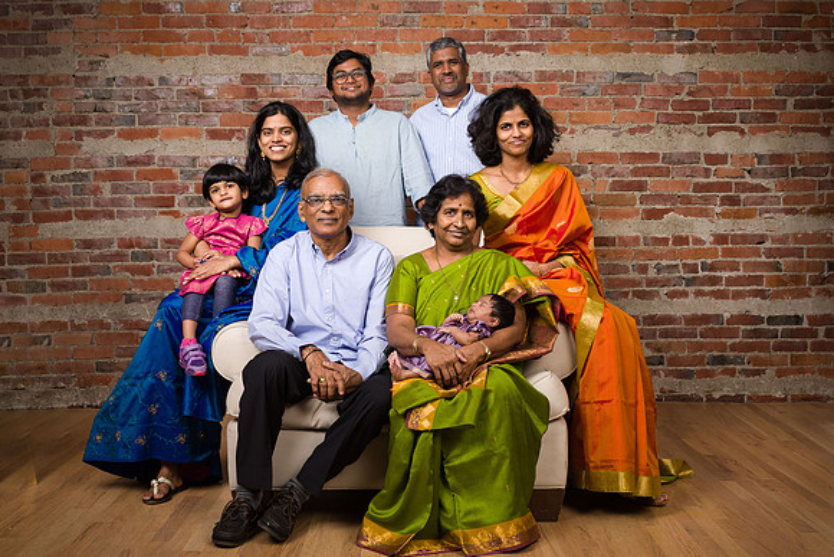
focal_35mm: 47
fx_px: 1084
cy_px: 278
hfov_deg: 42.1
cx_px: 435
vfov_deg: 28.8
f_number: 9
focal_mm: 42
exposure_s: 1/200
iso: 200
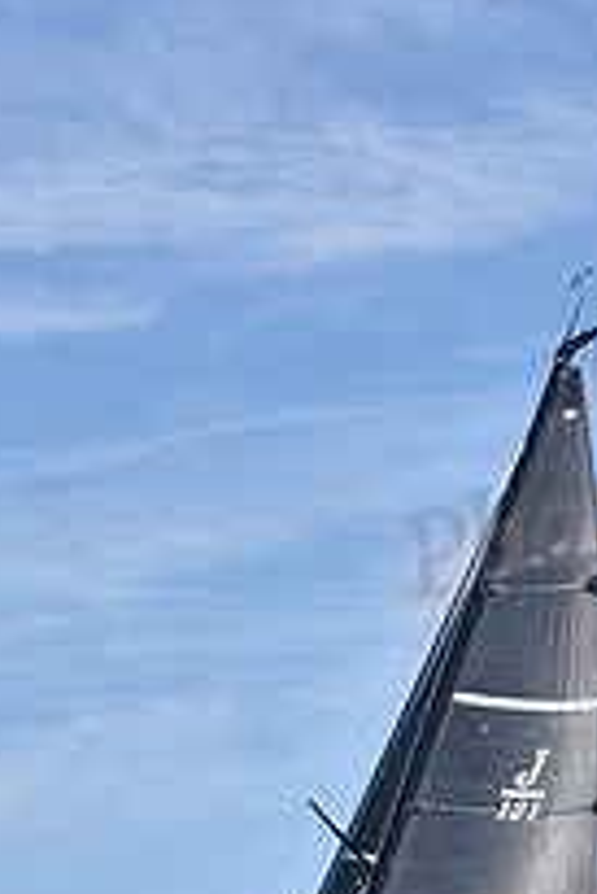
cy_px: 1177
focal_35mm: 198
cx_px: 181
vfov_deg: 10.2
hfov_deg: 6.9
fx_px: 4917
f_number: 5
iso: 200
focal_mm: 70
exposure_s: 1/1000
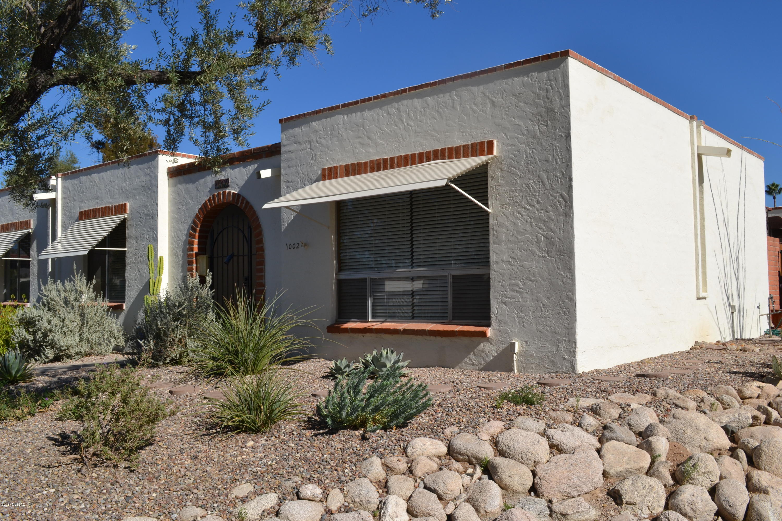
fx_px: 717
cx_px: 391
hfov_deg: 57.2
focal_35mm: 33
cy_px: 260
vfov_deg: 40.0
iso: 100
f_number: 11
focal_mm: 22
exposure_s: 1/200
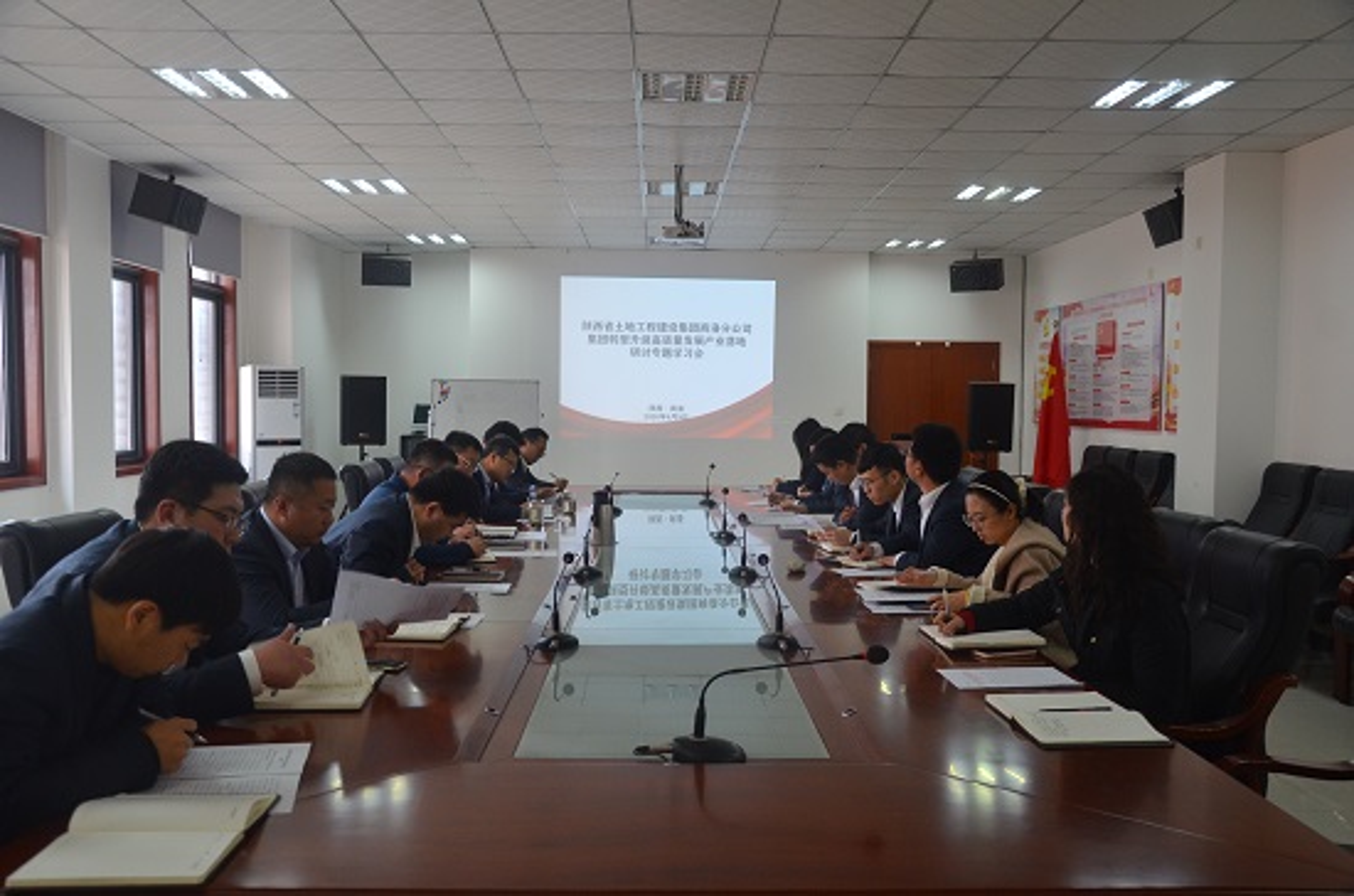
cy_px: 448
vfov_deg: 39.8
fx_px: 1238
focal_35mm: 33
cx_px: 677
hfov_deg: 57.3
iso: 800
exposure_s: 1/60
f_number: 3.8
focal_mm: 22
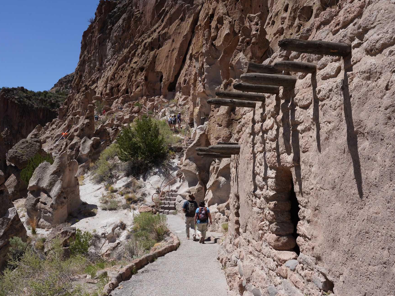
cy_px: 151
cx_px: 207
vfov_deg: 45.4
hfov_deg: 58.3
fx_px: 354
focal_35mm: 31
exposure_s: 1/100
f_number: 16
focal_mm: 28
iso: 100
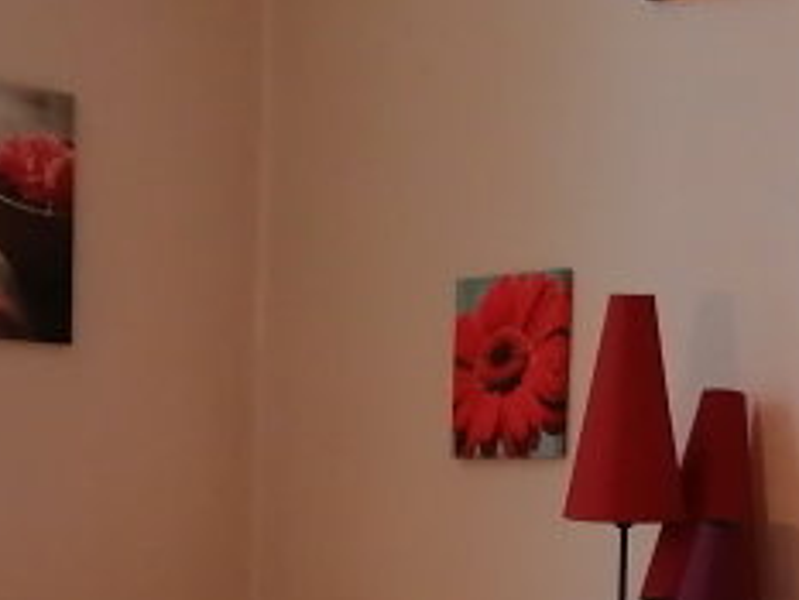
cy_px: 1032
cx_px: 425
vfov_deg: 11.9
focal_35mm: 116
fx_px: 2679
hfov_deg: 17.0
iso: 160
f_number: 1.8
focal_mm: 4.75
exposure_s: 1/50
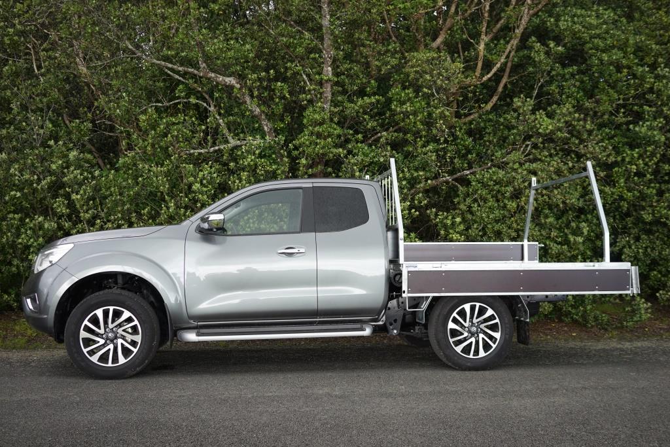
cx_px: 335
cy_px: 224
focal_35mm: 35
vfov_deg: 37.9
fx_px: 651
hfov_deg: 54.4
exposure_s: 1/100
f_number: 4
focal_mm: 35
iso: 125
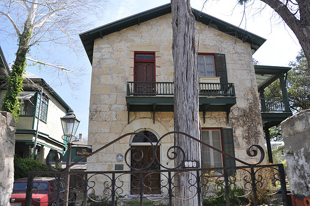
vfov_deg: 46.3
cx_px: 160
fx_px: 241
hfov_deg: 65.5
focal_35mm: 28
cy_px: 102
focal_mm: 18
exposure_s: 1/60
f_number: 8
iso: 200
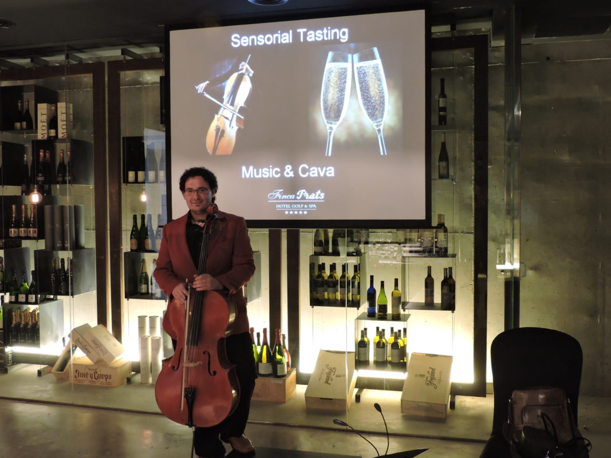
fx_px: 618
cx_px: 306
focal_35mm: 35
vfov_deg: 40.7
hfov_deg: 52.6
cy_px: 229
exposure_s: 1/8
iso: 800
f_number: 3.3
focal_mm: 6.2
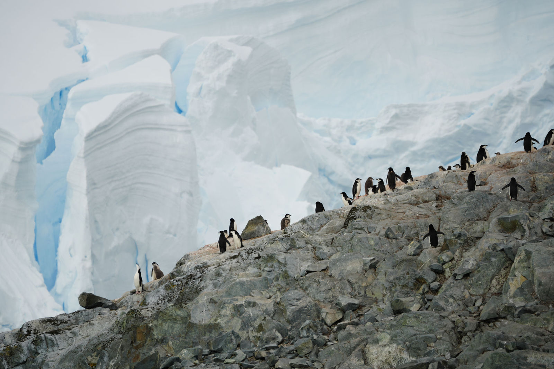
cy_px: 184
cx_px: 277
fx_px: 6154
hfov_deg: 5.2
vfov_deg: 3.4
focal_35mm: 400
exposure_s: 1/500
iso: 100
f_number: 7.1
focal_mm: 400
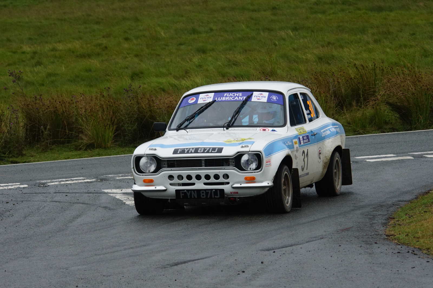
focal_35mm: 225
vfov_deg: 6.1
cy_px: 144
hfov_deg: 9.2
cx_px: 216
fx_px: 2706
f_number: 8
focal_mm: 150
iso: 1000
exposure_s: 1/500
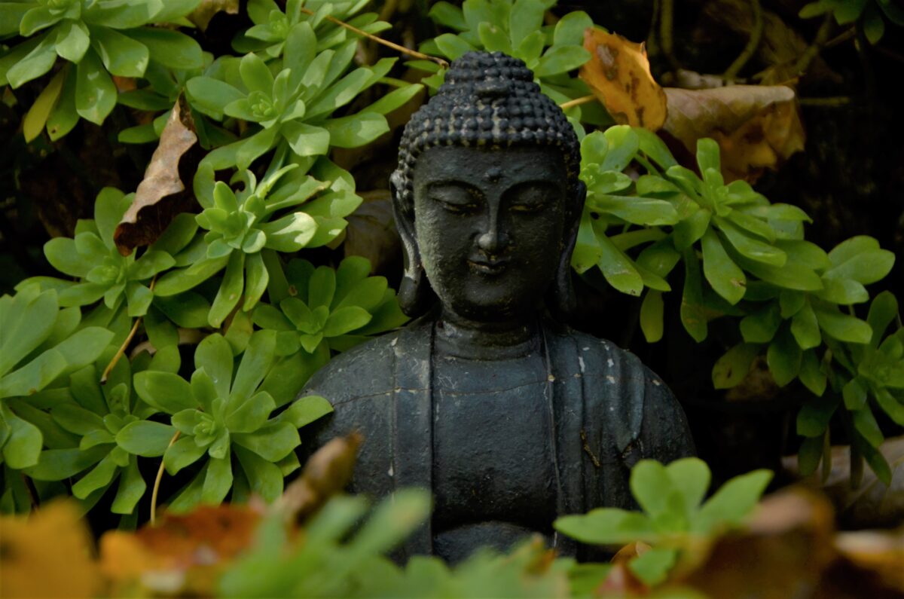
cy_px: 300
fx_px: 3082
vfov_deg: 11.1
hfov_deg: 16.7
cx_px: 452
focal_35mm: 123
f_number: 5
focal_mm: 82
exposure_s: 1/160
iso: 125
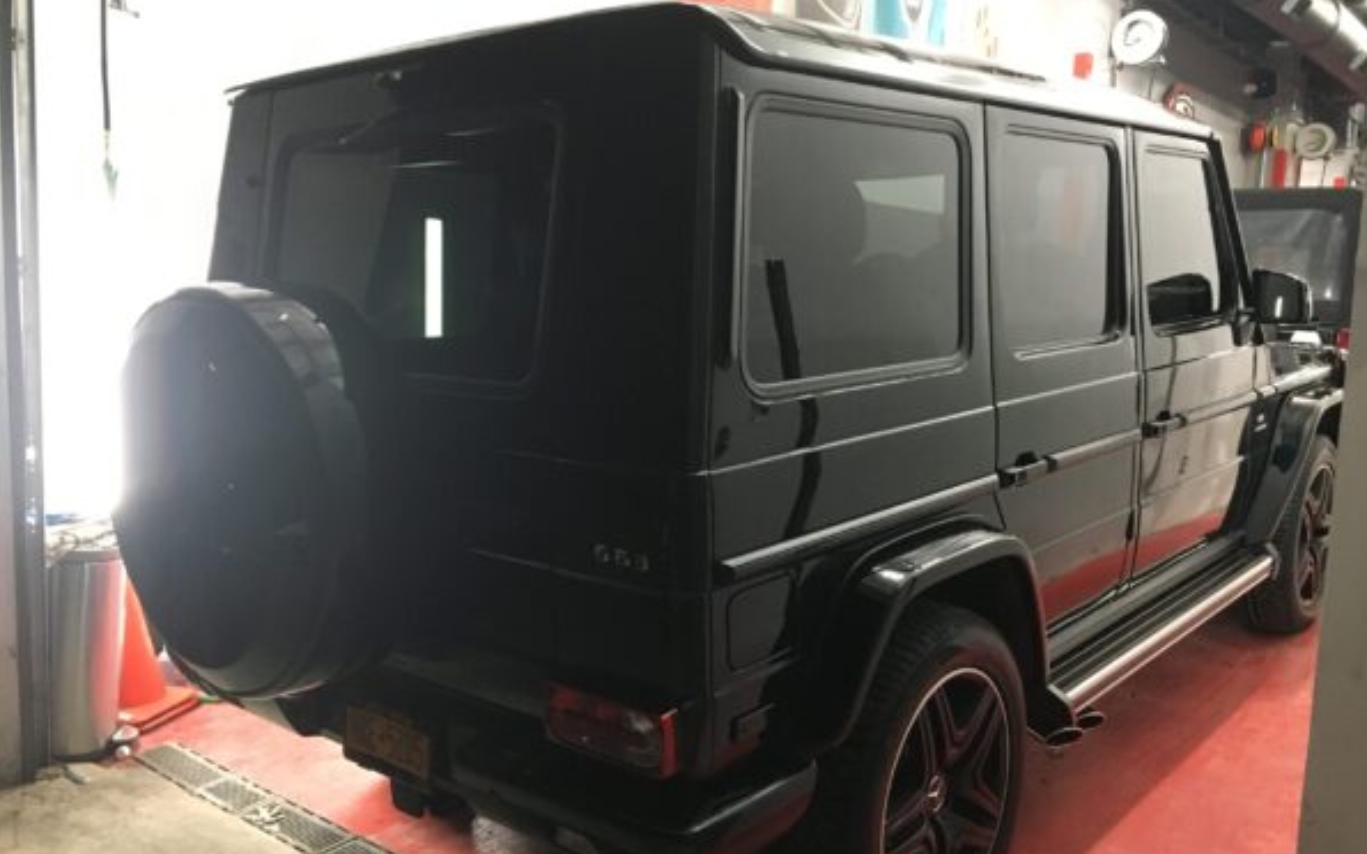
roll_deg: -1.8
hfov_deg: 61.2
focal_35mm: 31
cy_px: 461
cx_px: 687
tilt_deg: -8.2
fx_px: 1155
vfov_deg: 40.6
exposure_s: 1/30
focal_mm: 4.15
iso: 200
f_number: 2.2
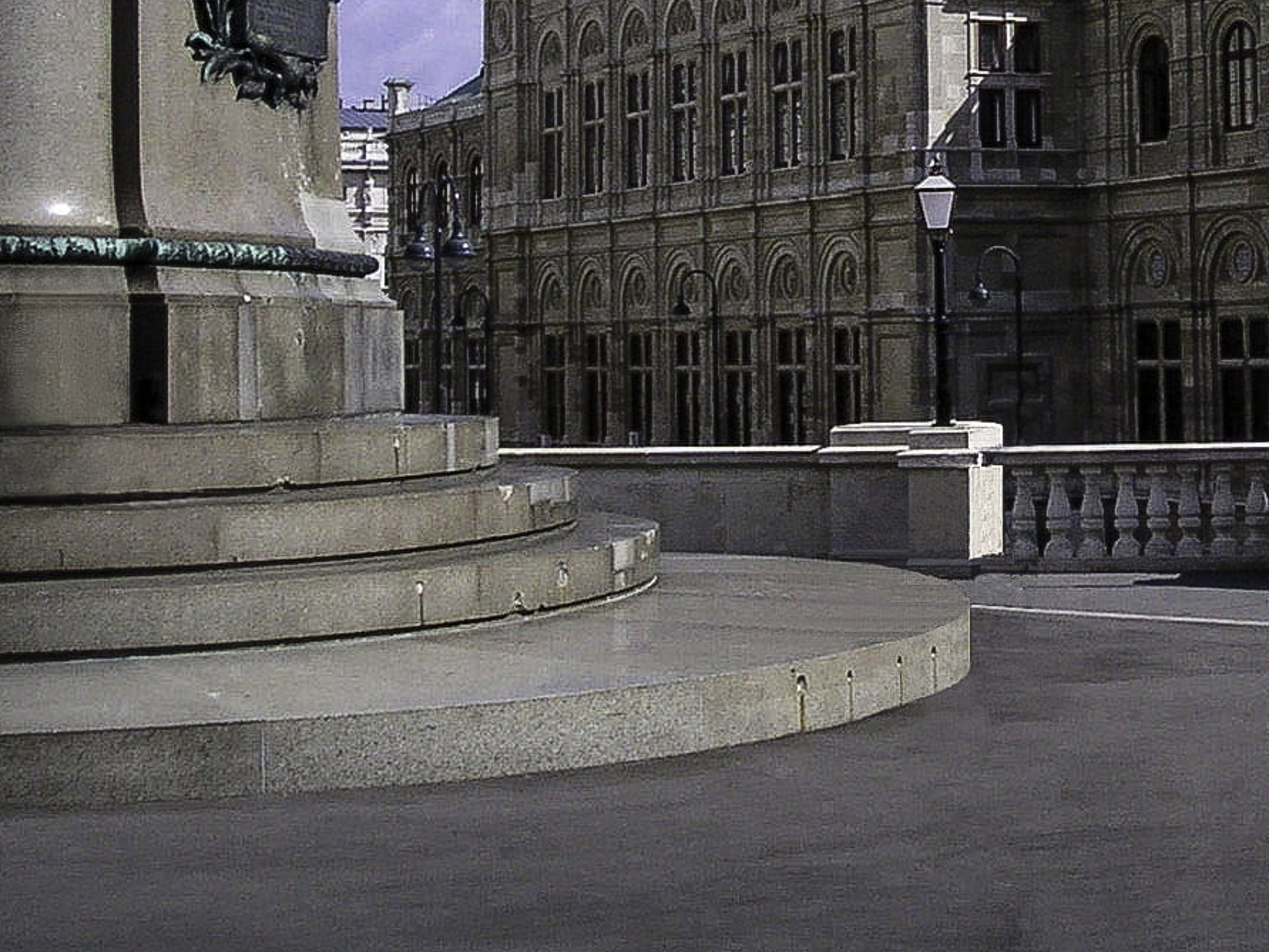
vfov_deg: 16.9
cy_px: -75
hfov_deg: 22.6
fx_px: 3117
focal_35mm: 85
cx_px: 1084
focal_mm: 5.7
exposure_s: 1/180
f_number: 6.7
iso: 50
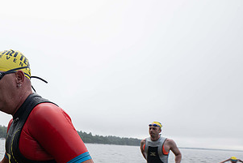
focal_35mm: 27
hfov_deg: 55.8
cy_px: 142
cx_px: 14
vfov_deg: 44.3
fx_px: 182
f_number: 4
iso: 400
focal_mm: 14
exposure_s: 1/800
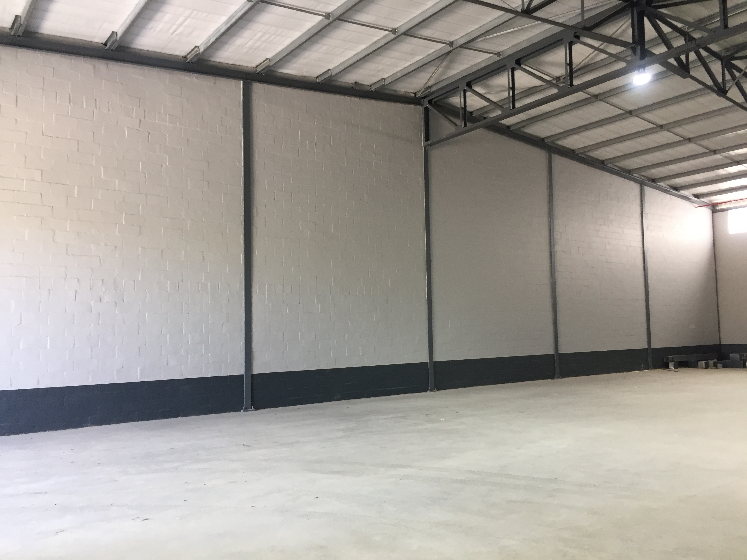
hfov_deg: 61.7
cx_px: 374
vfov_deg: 48.2
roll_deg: +0.9
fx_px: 626
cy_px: 280
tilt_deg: +3.2
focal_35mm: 29
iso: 64
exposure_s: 1/33
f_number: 2.2
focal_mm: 4.15
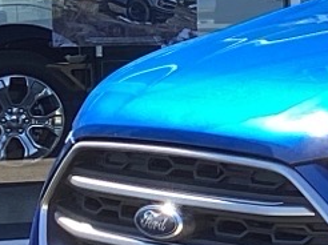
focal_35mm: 202
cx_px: 705
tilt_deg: -3.1
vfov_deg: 7.3
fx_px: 1912
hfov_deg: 9.1
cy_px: 57
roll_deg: +1.1
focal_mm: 3.3
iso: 25
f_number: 2.4
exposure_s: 1/350
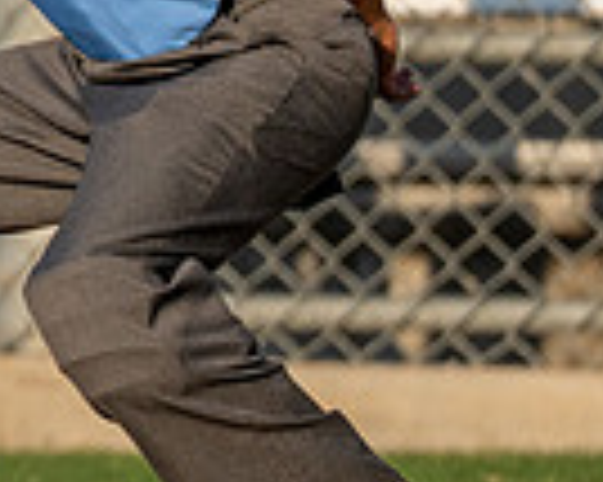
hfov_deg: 1.3
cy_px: -22
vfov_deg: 1.1
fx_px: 26055
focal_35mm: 1461
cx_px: -685
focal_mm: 200
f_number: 2.8
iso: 320
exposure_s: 1/6400
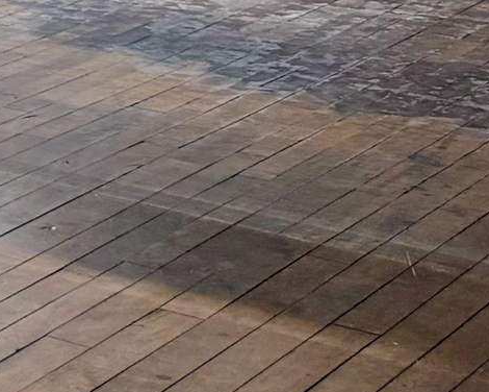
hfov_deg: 9.8
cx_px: -955
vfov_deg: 9.2
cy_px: -518
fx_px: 2214
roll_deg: +0.6
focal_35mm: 153
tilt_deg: -0.6
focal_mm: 6.76
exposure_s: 1/186
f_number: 1.78
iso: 100
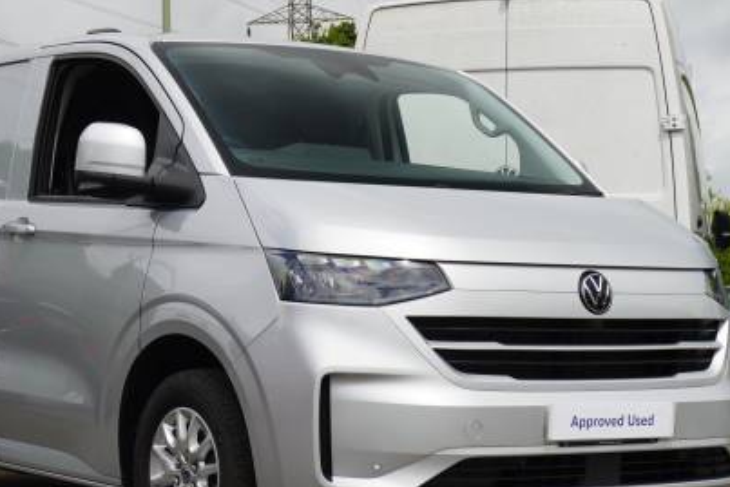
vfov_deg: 14.7
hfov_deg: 21.9
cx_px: 281
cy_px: 268
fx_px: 1882
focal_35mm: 93
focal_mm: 39
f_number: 9
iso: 100
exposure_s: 1/100
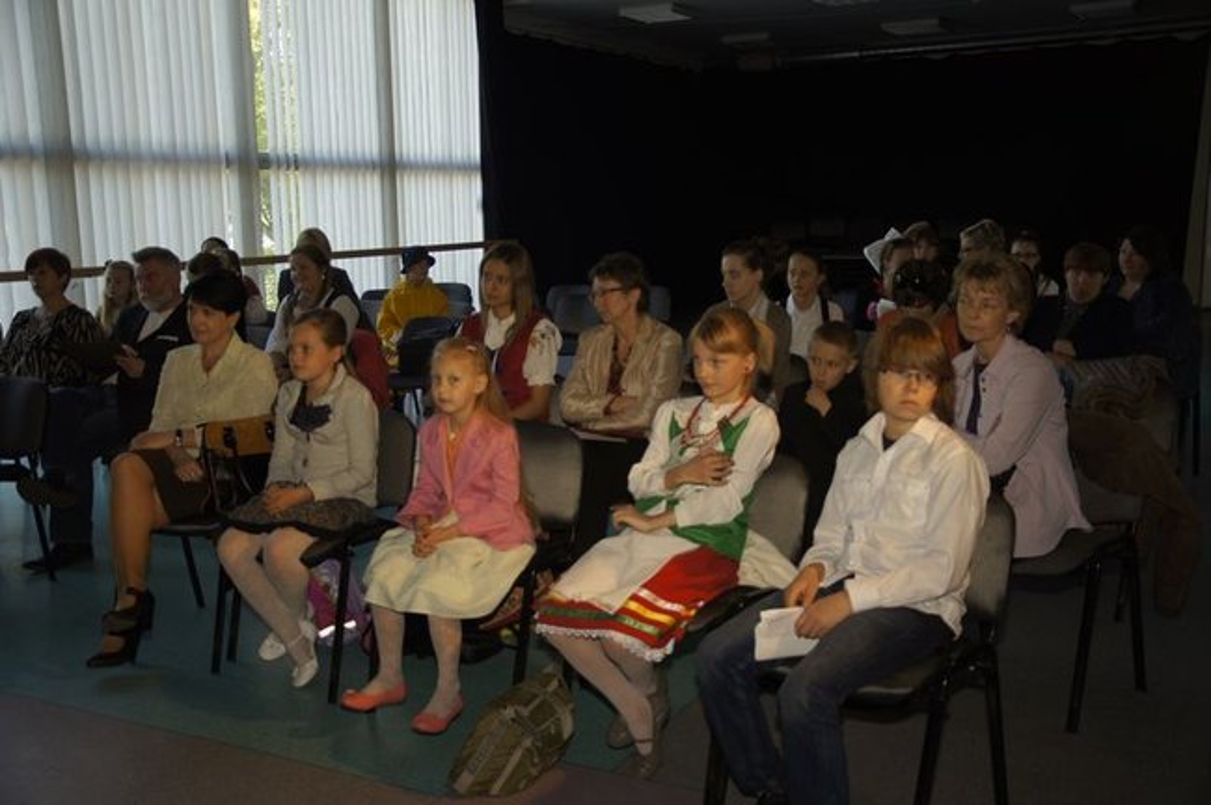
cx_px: 606
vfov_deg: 34.1
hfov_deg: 49.6
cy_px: 402
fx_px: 1311
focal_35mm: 39
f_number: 3.2
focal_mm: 26
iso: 100
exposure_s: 1/60
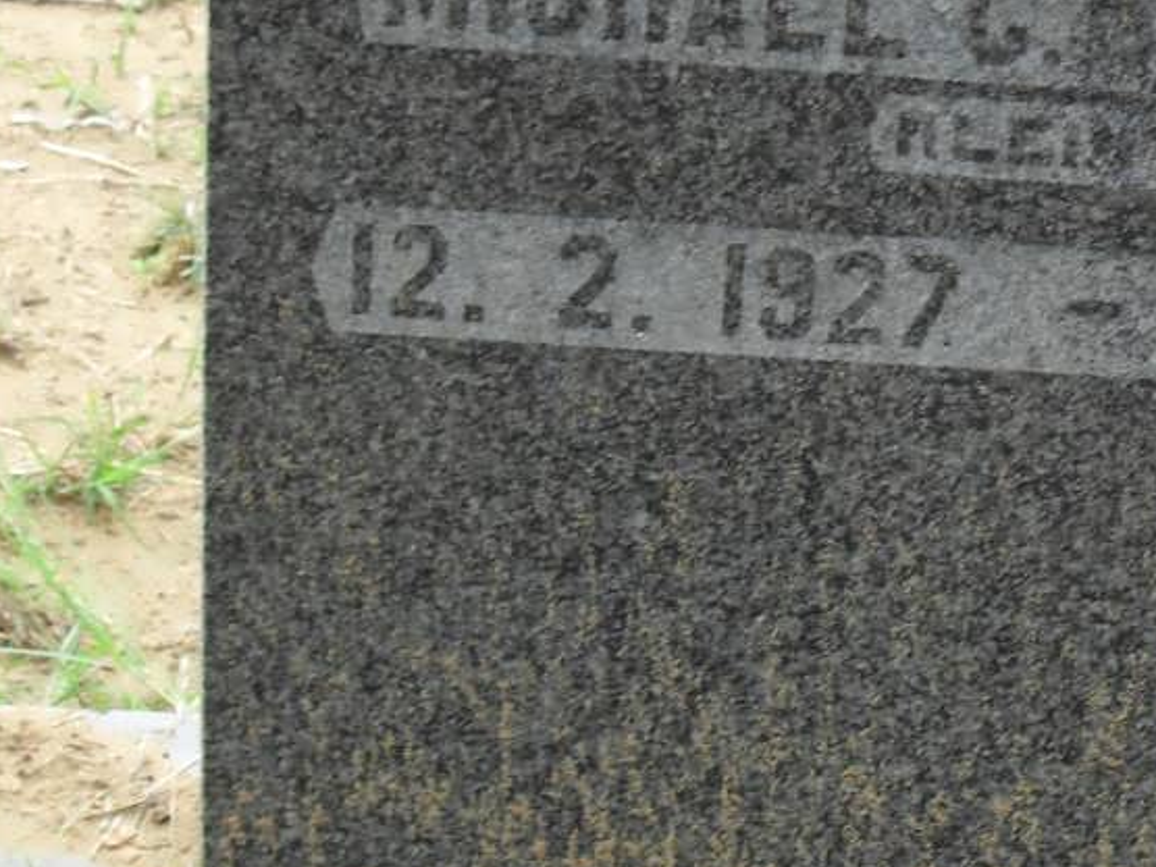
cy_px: 231
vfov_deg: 12.0
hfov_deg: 15.7
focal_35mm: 123
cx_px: 1127
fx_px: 4108
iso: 100
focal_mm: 10.1
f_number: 4.3
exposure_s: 1/60
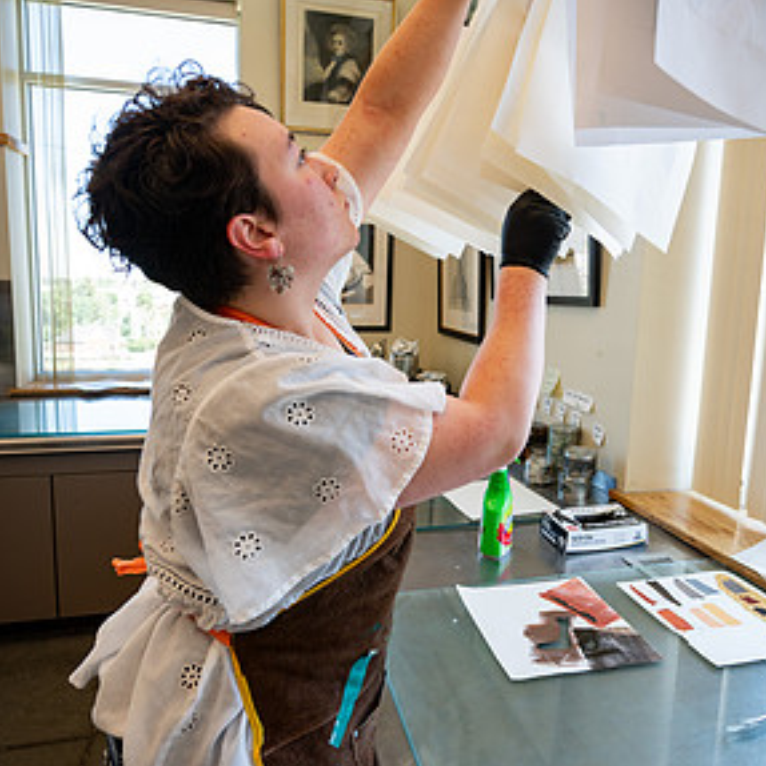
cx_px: 388
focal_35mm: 24
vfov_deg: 65.0
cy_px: 363
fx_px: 601
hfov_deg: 65.0
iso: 500
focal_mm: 18
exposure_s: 1/250
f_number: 4
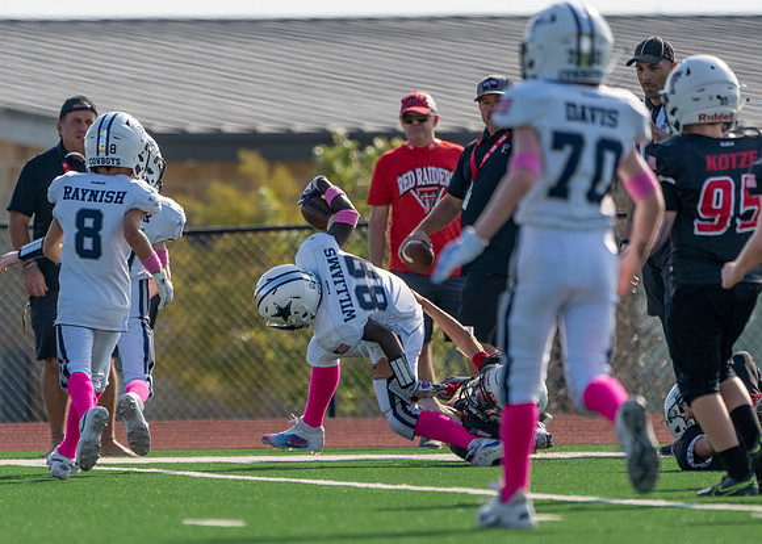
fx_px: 11860
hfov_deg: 3.7
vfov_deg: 2.6
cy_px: 306
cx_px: 323
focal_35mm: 548
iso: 200
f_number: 5.6
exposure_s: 1/1250
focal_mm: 400
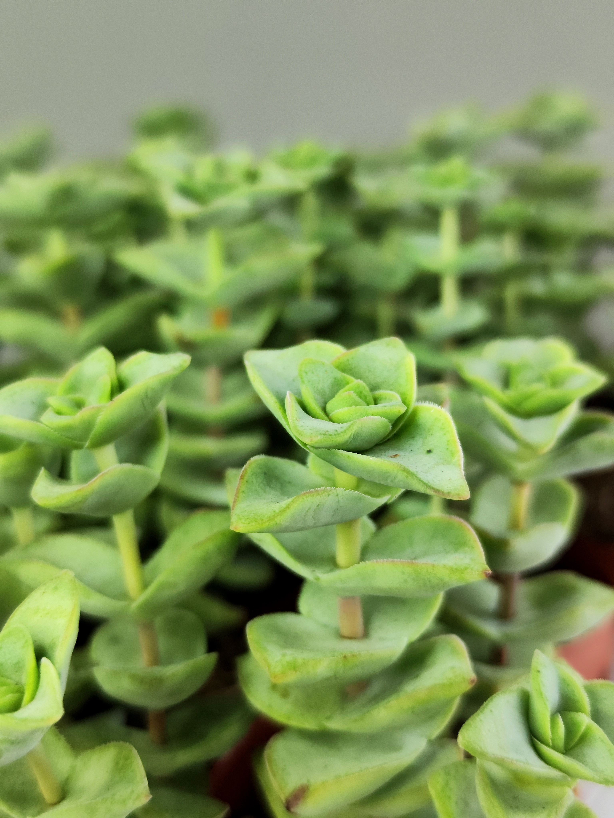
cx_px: 307
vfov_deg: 73.9
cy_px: 409
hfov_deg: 58.9
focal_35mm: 23
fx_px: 544
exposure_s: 1/100
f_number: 1.69
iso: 1319
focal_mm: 7.01
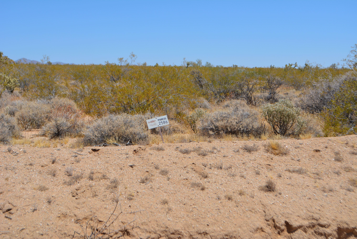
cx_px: 178
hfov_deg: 36.8
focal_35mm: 54
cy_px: 120
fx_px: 536
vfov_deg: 25.1
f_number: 7.1
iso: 400
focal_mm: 36
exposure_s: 1/1600
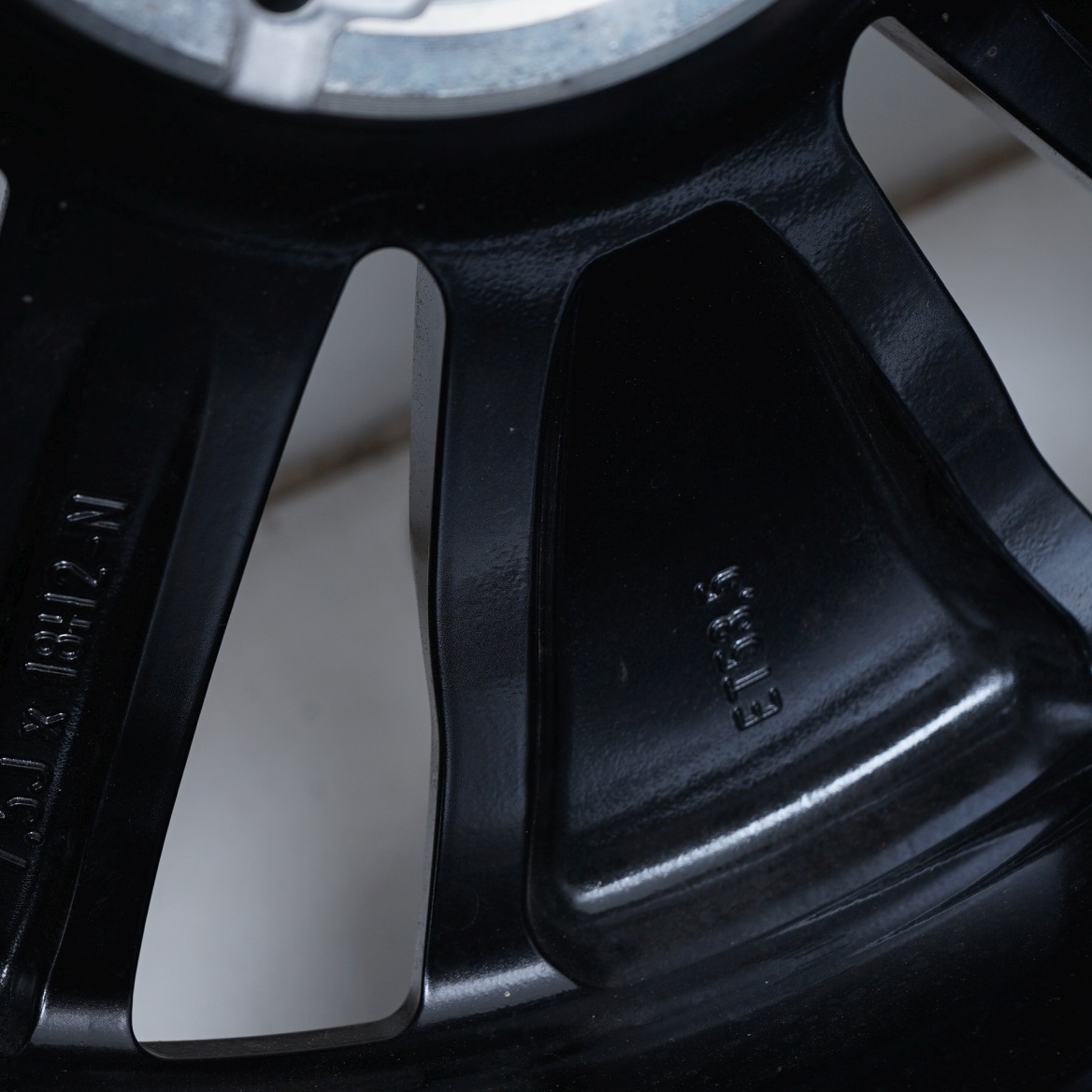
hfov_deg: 25.7
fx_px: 2391
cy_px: 583
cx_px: 417
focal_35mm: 67
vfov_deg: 25.7
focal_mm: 48
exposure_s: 1/125
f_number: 7.1
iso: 250
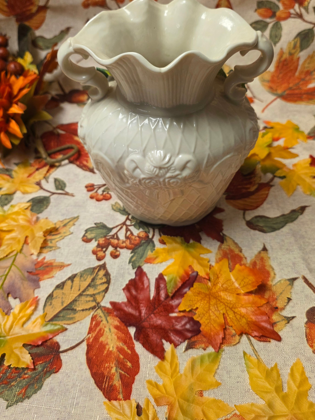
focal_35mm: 30
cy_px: 174
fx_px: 364
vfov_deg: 59.6
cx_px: 154
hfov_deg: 46.8
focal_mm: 6.3
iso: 200
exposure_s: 1/120
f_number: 1.7
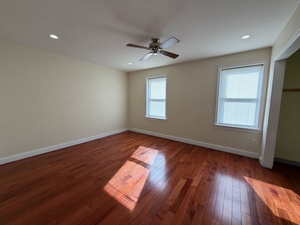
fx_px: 121
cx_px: 150
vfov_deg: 85.7
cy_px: 112
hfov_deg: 102.1
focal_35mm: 14
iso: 50
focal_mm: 2.22
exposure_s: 1/138
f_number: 2.2
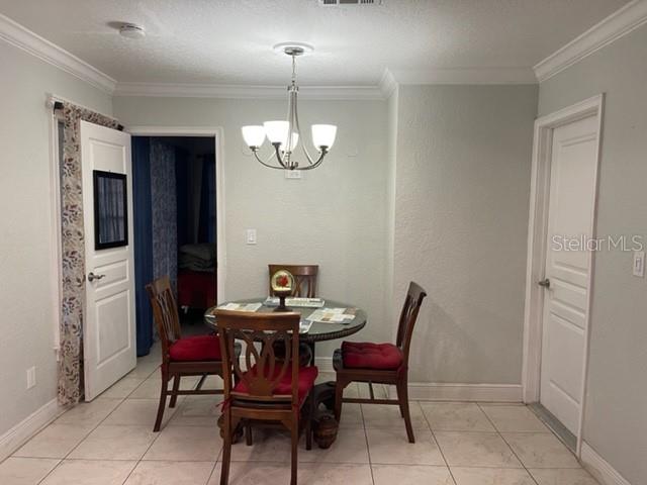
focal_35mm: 26
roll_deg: -1.5
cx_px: 324
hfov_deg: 67.3
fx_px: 486
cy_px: 242
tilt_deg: -4.6
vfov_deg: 53.1
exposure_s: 1/60
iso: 100
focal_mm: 5.1
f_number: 1.6
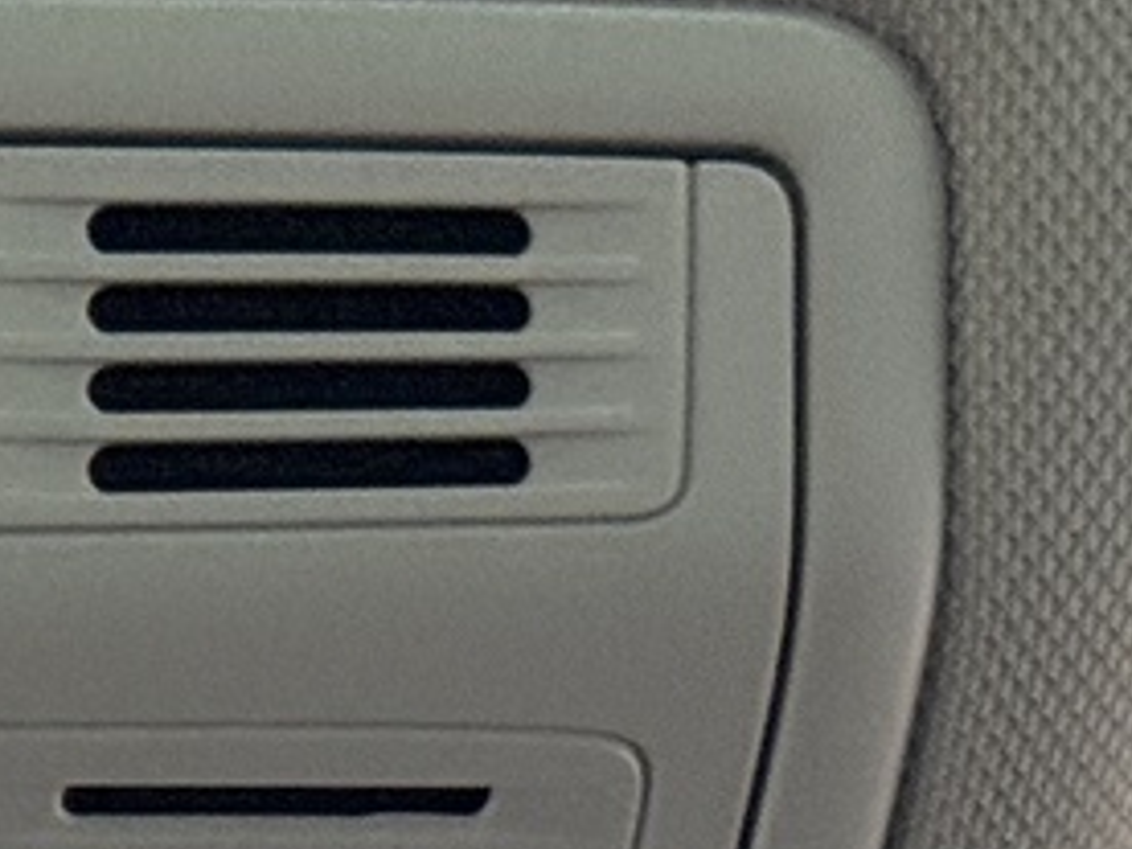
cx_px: -1362
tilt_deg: +19.5
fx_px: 8175
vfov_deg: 5.7
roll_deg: +1.0
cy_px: 2141
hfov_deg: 7.5
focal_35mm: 250
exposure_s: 1/33
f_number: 1.78
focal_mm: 6.76
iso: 320
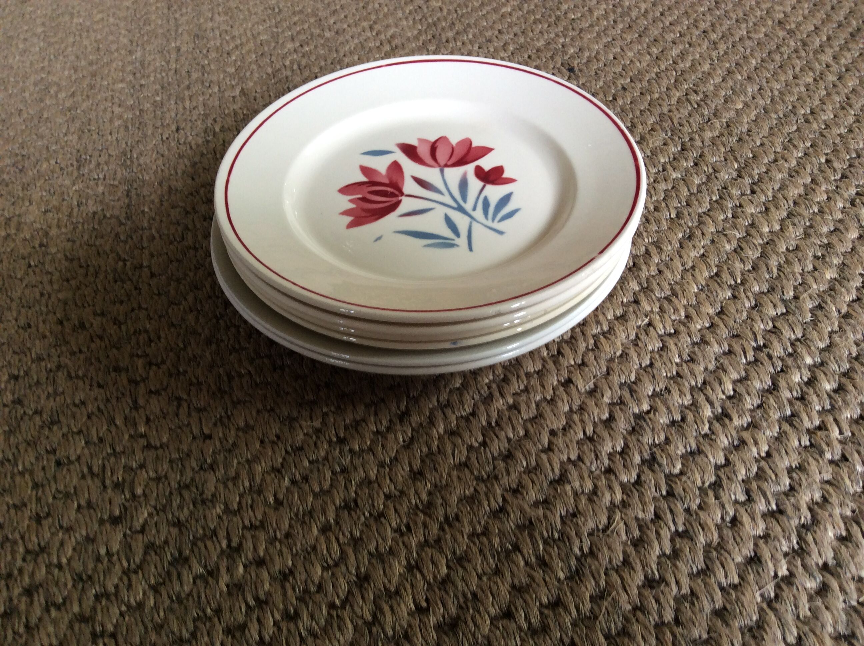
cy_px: 323
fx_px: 798
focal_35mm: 32
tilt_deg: -47.9
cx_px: 432
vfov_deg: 44.1
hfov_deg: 56.9
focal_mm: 3.3
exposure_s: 1/25
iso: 64
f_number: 2.4
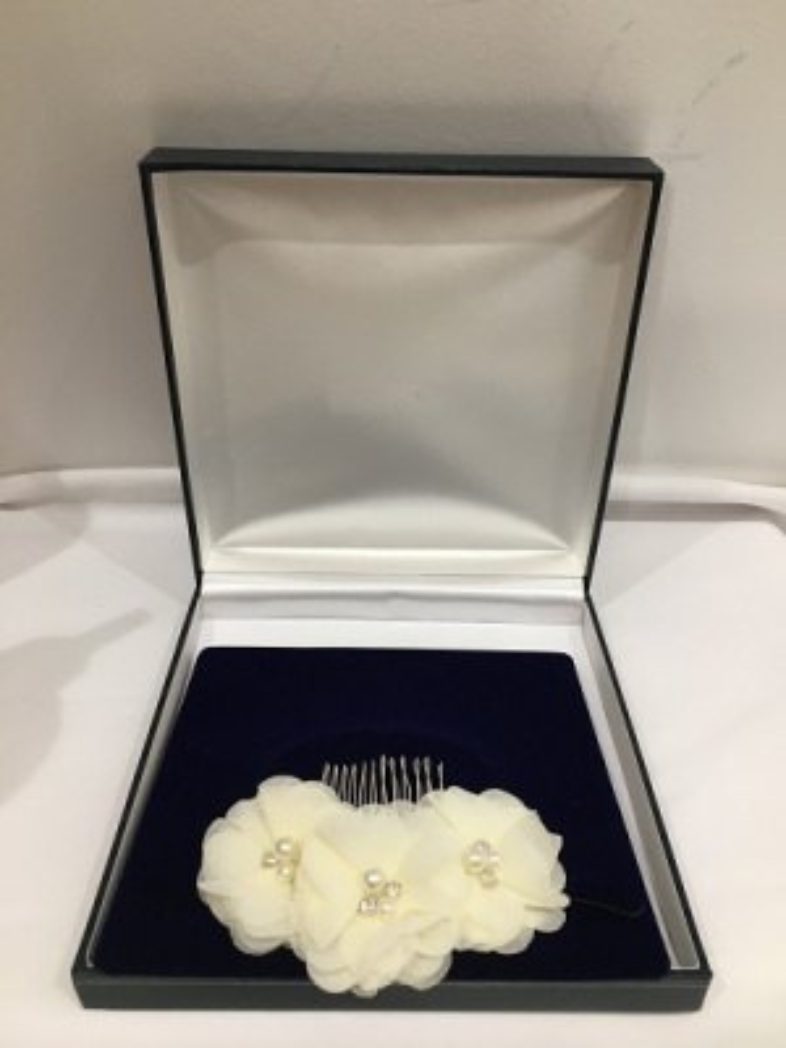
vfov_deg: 61.7
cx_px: 393
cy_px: 524
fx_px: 878
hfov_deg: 48.2
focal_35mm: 29
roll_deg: -0.7
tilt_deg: -32.0
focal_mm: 4.15
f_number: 2.2
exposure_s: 1/33
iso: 80
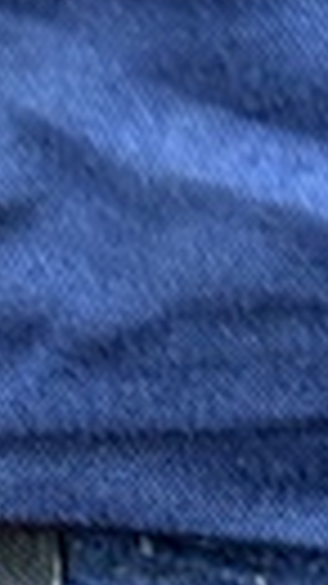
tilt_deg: -61.1
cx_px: -341
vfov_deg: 8.4
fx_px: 3994
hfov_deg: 4.6
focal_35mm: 258
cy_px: 418
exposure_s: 1/50
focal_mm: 6.76
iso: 160
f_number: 1.78
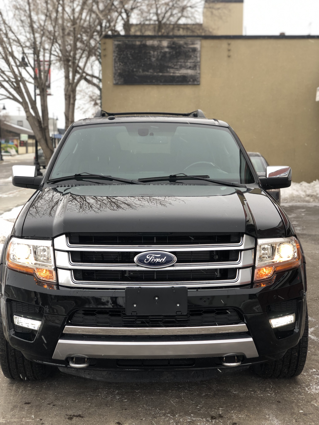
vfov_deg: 36.8
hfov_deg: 28.0
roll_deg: -0.1
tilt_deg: -6.7
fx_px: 639
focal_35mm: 52
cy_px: 212
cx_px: 160
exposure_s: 1/60
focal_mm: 6
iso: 16
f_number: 2.4
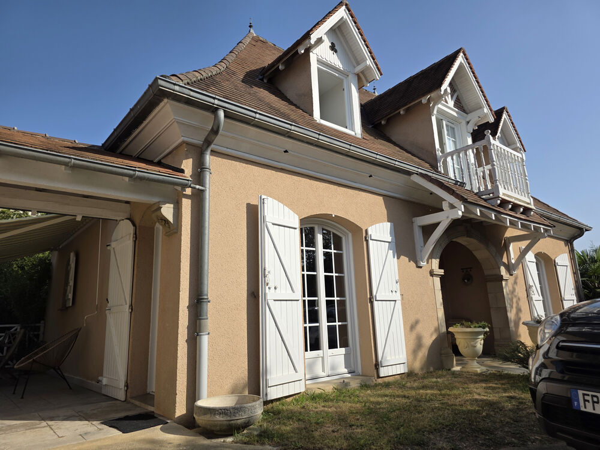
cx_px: 300
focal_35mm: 23
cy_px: 225
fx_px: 399
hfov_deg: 73.9
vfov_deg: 58.9
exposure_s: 1/6355
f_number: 1.7
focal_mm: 6.3
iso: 80
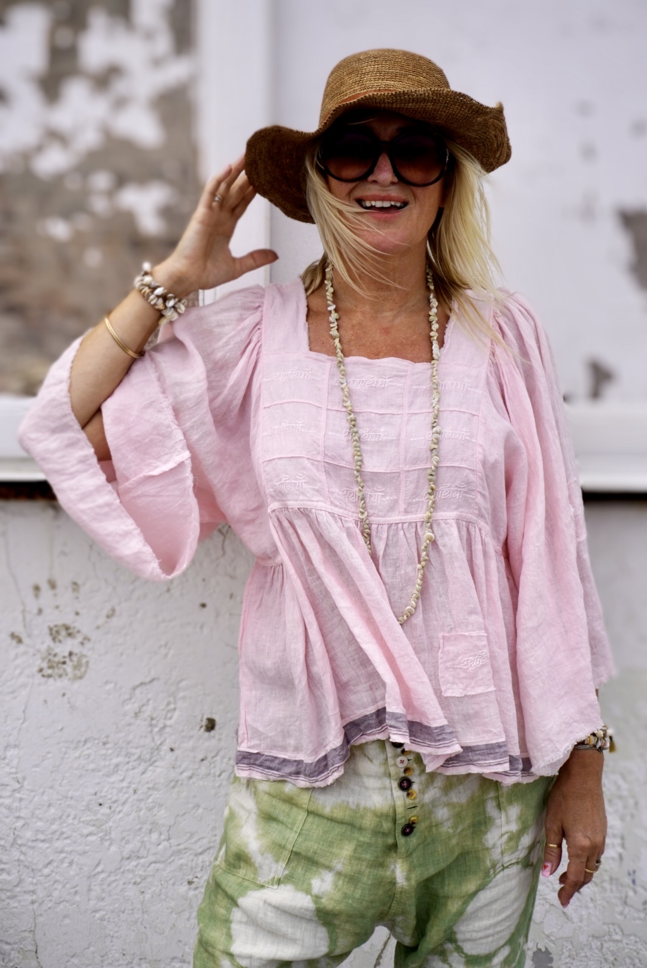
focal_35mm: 75
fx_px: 2018
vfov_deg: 27.0
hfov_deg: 18.2
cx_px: 324
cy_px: 484
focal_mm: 50
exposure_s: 1/800
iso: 100
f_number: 5.6
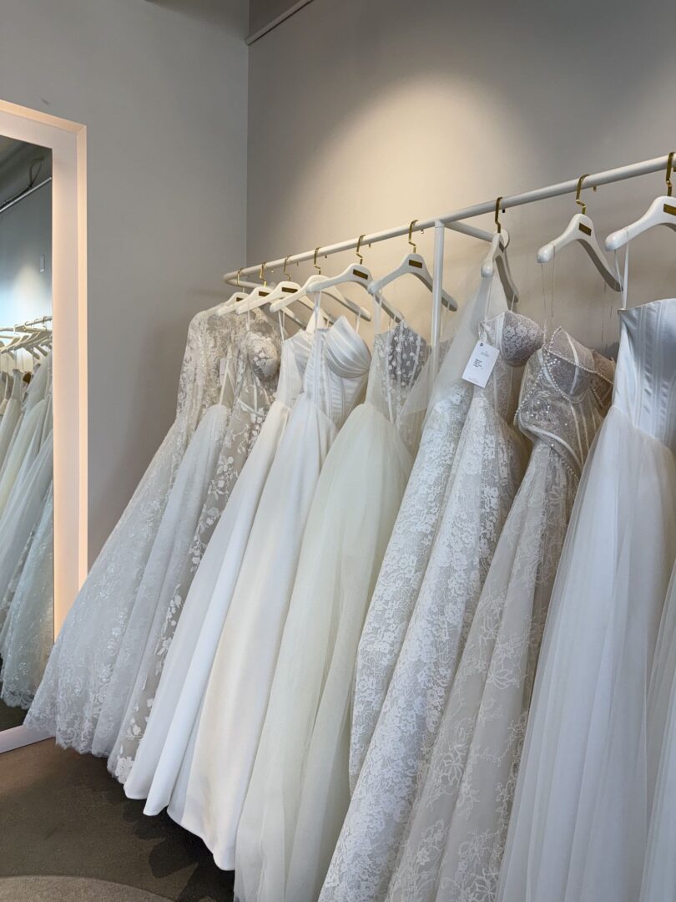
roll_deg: -1.7
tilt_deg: -2.6
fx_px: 625
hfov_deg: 56.8
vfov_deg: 71.6
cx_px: 338
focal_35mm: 24
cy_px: 451
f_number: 1.78
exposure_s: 1/191
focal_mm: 6.76
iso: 64
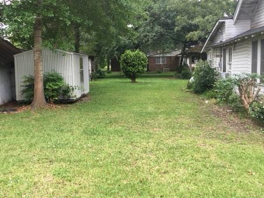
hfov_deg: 45.6
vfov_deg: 35.1
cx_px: 112
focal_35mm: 41
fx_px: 313
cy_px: 91
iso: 32
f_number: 2.2
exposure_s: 1/120
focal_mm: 4.15
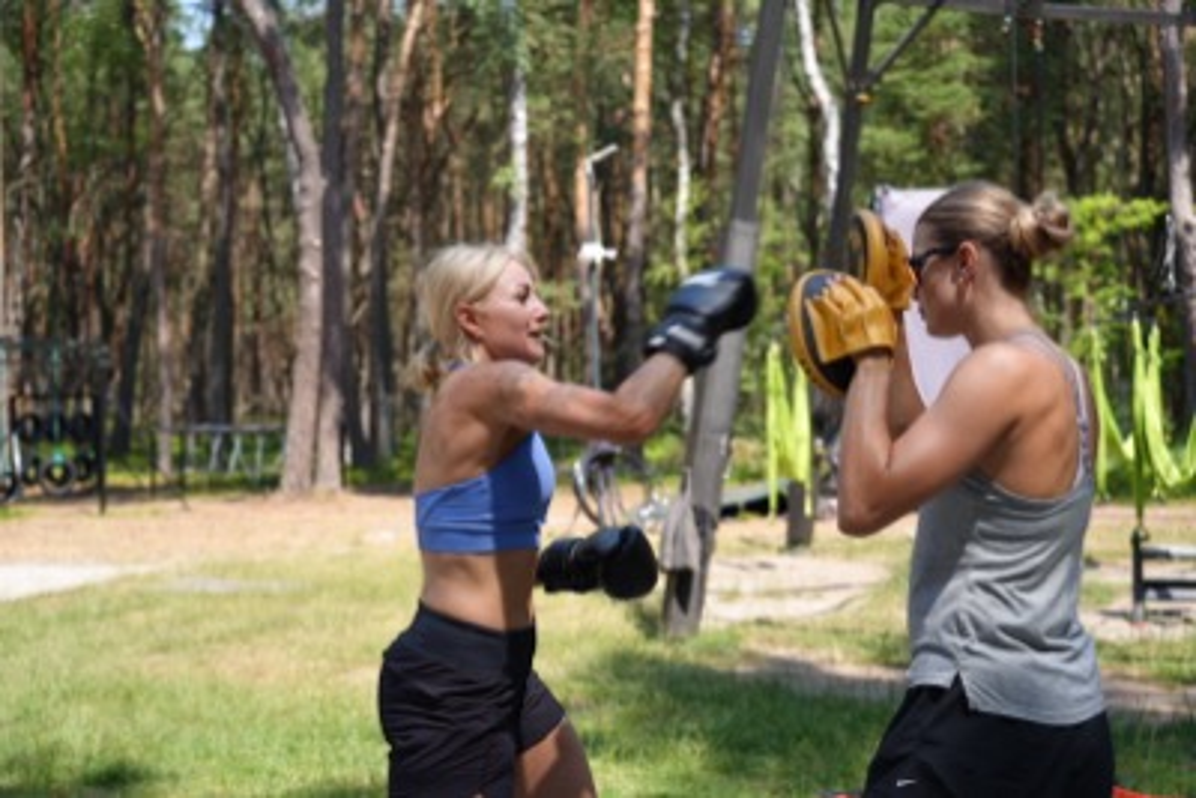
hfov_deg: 36.2
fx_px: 1828
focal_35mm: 55
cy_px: 399
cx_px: 598
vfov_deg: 24.6
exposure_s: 1/320
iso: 100
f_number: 4.5
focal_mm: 55
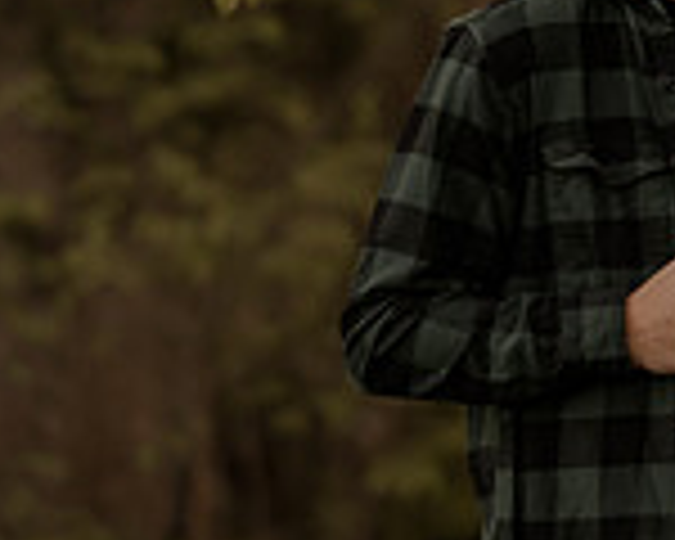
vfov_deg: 5.0
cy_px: 232
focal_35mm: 308
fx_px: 6153
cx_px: 531
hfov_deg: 6.3
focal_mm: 85
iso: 250
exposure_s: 1/800
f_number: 1.4
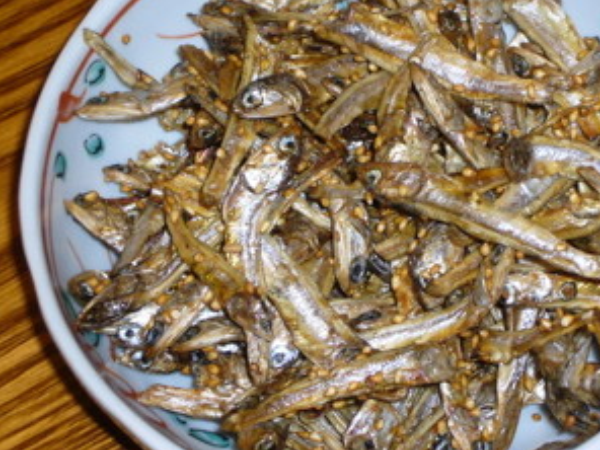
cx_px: 389
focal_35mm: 155
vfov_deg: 9.6
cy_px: 222
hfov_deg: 12.7
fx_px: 2687
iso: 80
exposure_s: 1/30
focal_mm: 16.8
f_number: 5.6
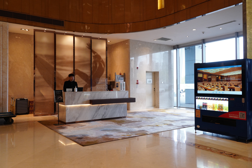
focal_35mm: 29
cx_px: 126
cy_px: 84
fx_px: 203
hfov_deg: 63.7
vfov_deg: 45.0
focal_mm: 29
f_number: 8
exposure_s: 1/100
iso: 4000
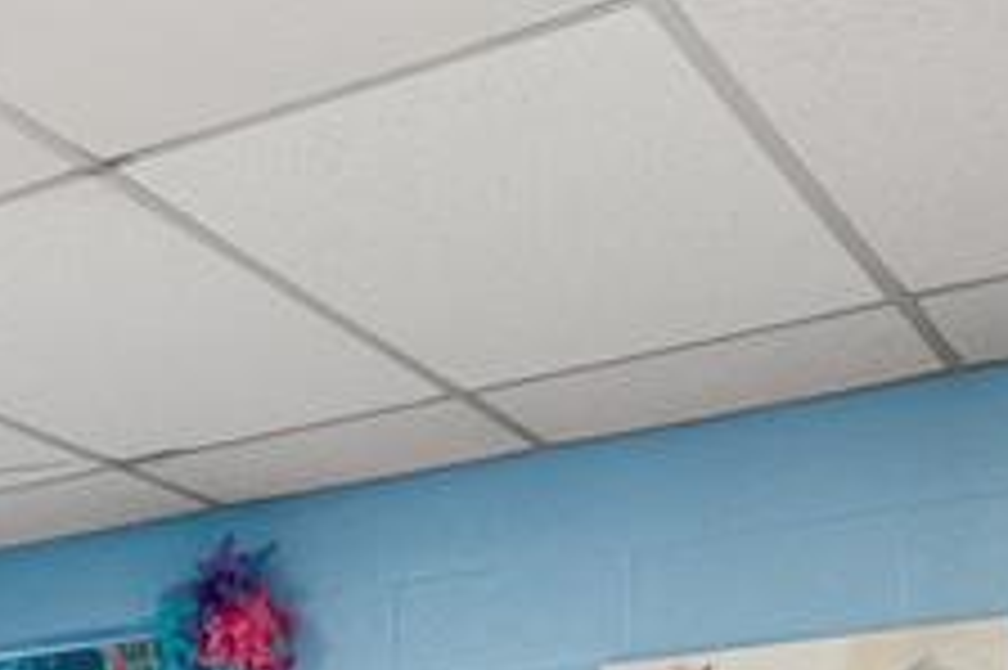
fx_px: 2042
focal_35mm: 73
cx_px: -522
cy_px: 1097
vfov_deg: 16.4
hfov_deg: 22.5
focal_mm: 16
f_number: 4
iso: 6400
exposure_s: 1/125
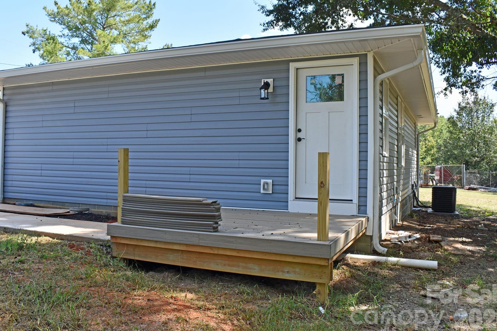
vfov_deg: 43.6
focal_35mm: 30
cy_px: 154
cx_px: 236
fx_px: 414
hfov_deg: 61.9
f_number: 8
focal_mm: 18
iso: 250
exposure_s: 1/250
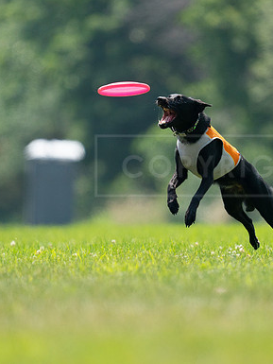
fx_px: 9143
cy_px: 182
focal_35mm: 870
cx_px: 185
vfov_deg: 2.3
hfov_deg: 1.7
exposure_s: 1/4000
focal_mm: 600
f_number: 6.3
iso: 2000
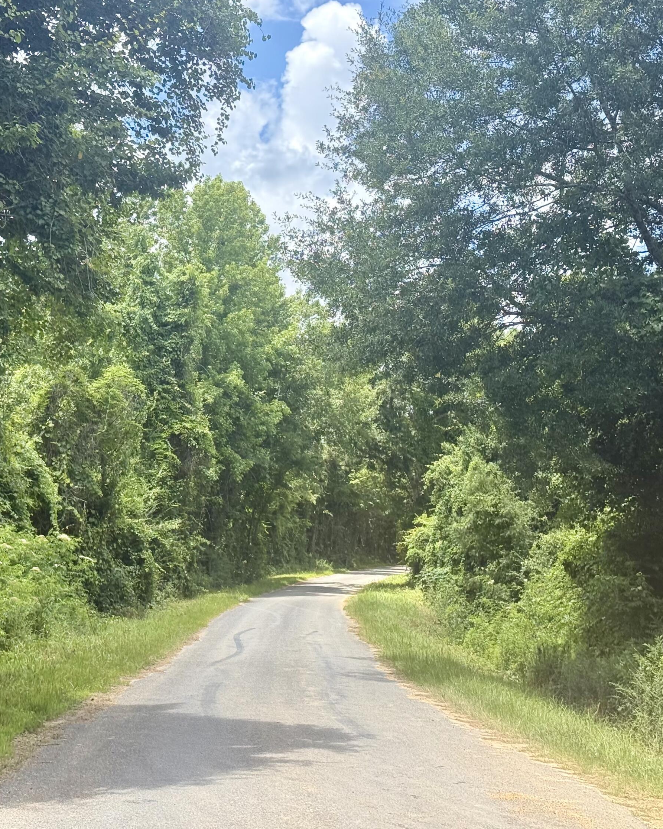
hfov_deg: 24.0
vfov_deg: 30.0
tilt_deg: +3.5
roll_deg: -3.2
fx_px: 1545
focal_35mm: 63
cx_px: 173
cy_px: 415
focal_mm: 6.76
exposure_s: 1/1608
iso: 80
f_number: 1.78
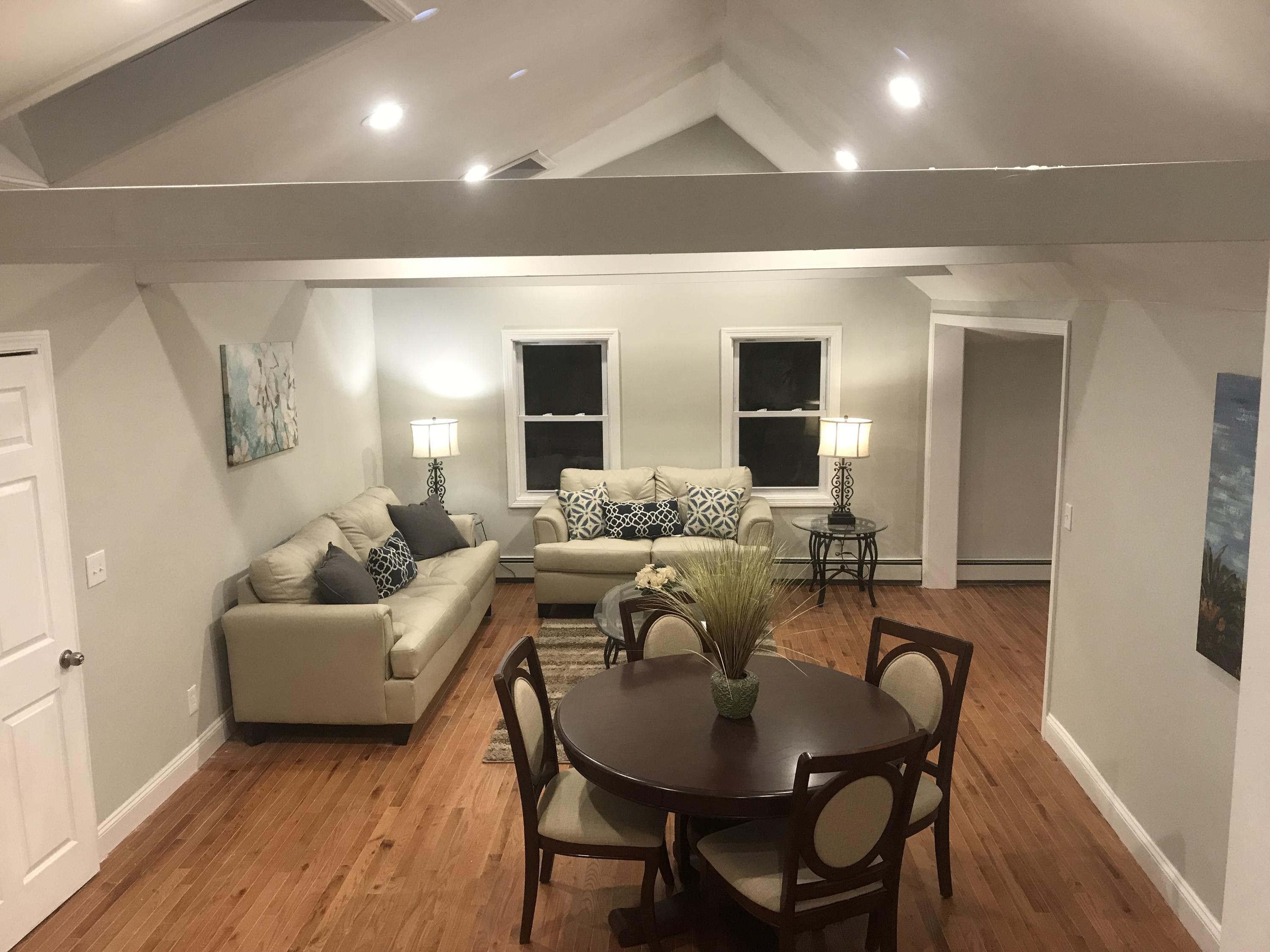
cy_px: 476
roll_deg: +0.6
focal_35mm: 28
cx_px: 635
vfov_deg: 49.7
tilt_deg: -8.2
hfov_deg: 63.4
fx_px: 1027
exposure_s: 1/20
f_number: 1.8
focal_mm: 3.99
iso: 40
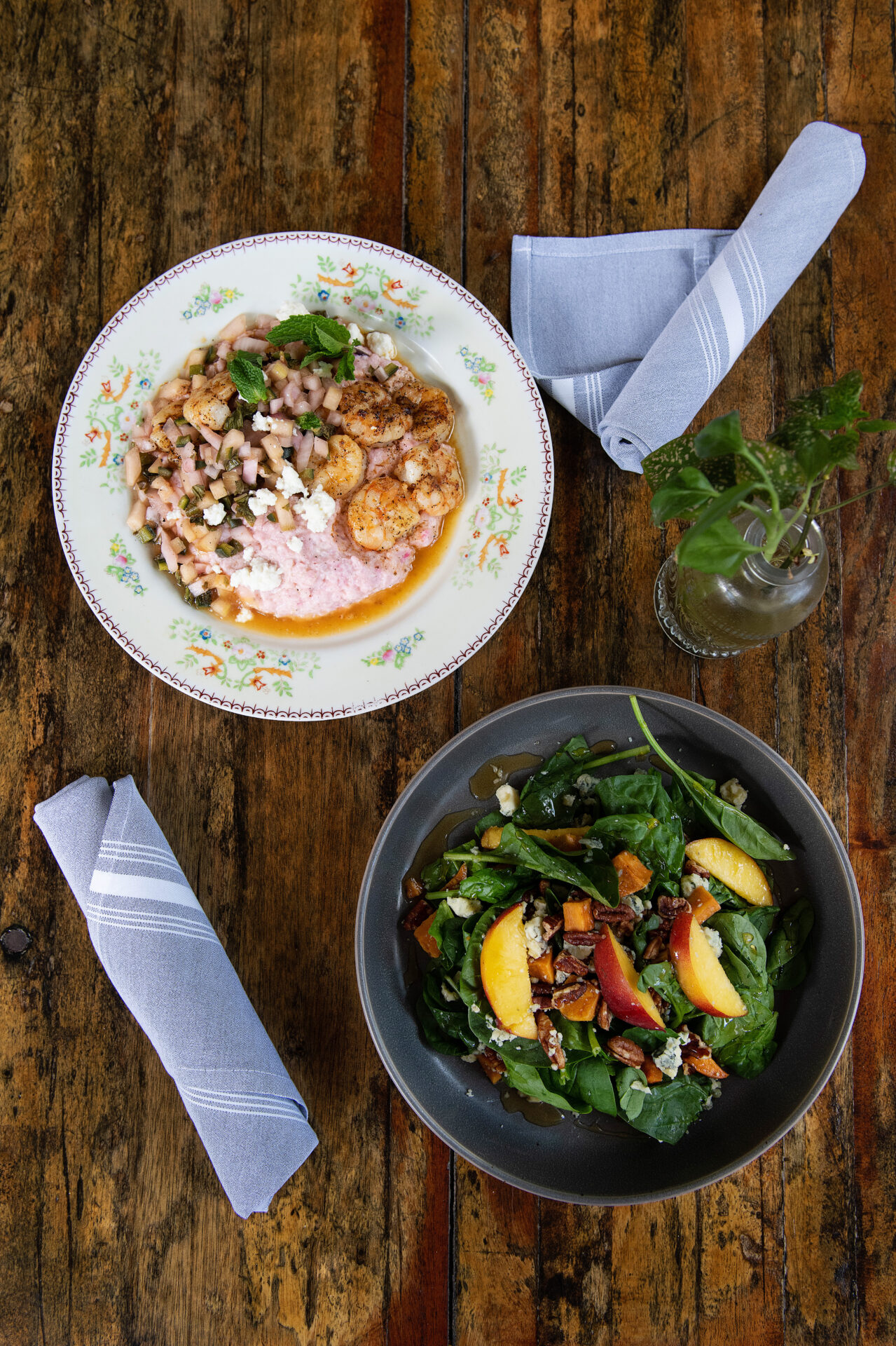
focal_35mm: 37
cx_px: 448
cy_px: 673
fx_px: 1382
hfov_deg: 35.9
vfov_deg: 51.9
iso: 400
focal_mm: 31
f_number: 5
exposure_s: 1/125
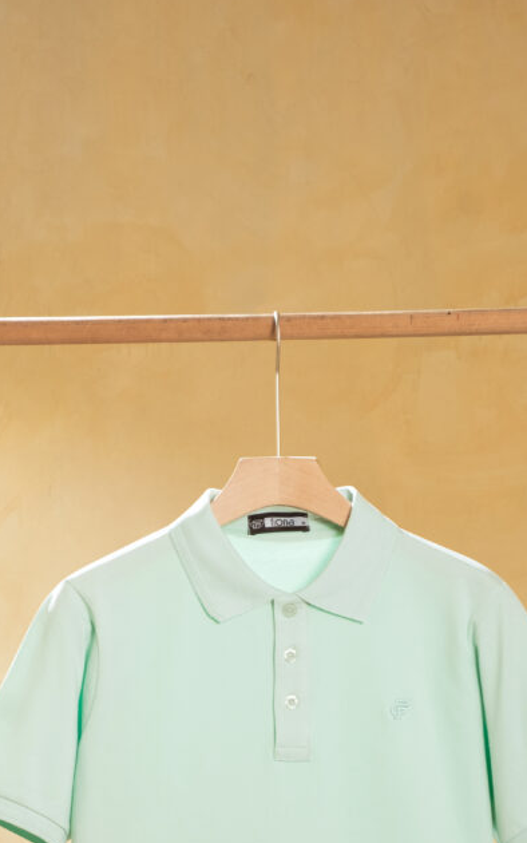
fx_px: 3514
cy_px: 649
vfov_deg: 13.6
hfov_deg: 8.6
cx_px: 205
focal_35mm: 153
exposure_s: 1/50
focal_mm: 55
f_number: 9
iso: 500
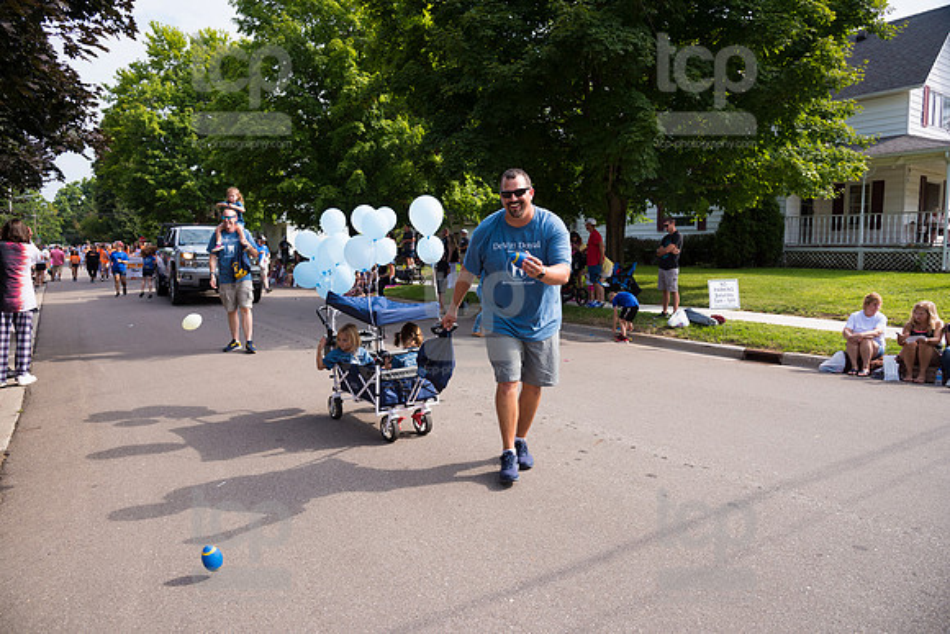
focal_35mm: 24
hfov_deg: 73.7
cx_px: 475
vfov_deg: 53.2
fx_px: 633
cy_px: 317
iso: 280
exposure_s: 1/500
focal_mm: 24
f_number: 6.3
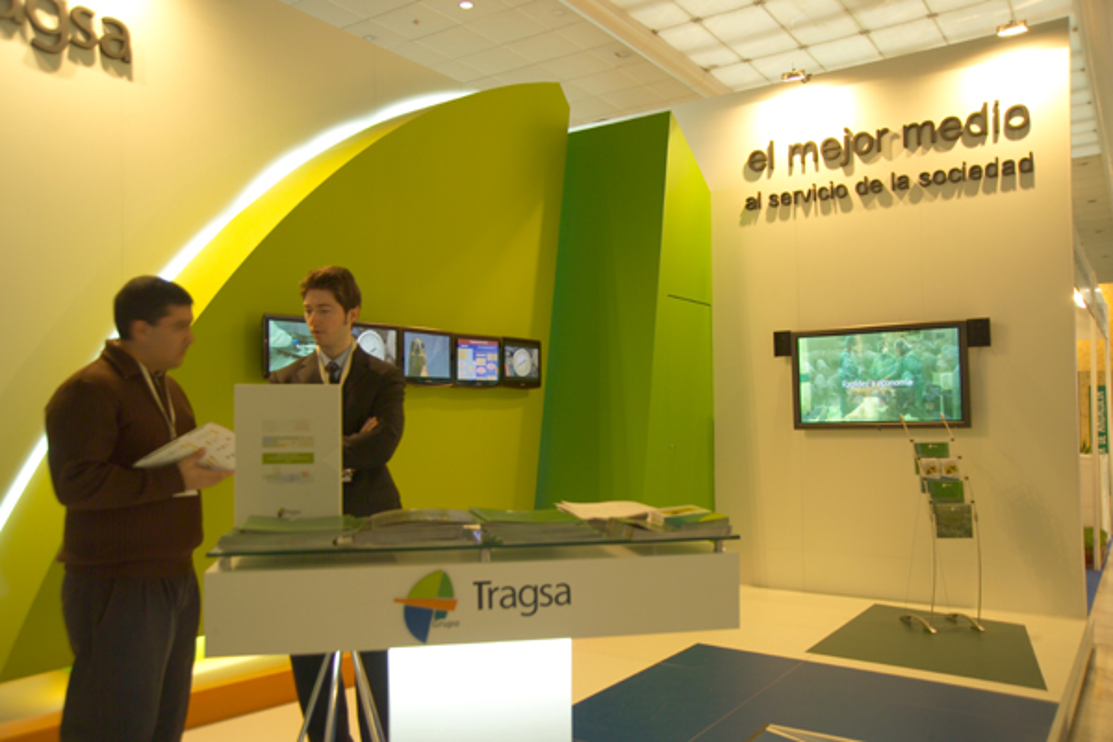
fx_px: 897
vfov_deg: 45.0
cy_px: 371
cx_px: 556
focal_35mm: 29
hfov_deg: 63.7
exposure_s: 1/8
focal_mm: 29
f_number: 4.8
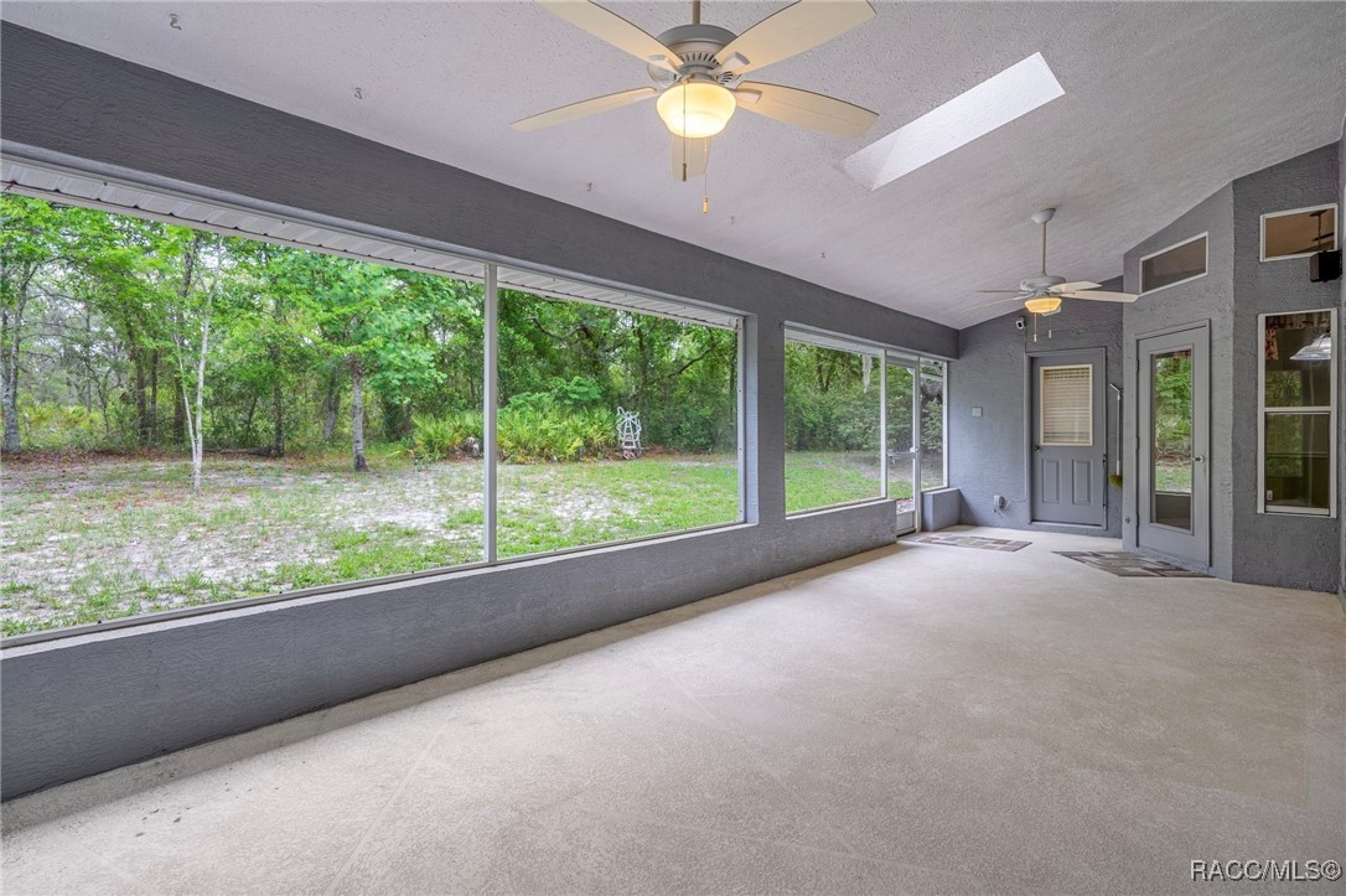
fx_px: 635
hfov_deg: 93.3
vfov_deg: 70.4
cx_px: 673
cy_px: 448
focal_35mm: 17
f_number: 9
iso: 320
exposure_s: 1/20
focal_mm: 17
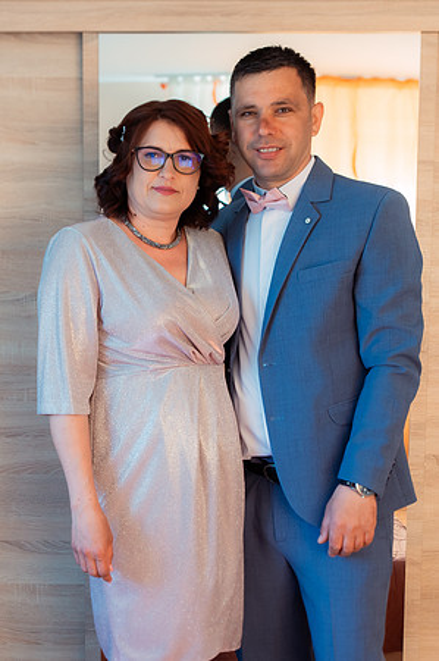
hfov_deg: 24.1
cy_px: 321
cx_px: 135
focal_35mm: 56
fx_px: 1020
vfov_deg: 35.9
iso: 1000
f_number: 3.2
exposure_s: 1/250
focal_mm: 36
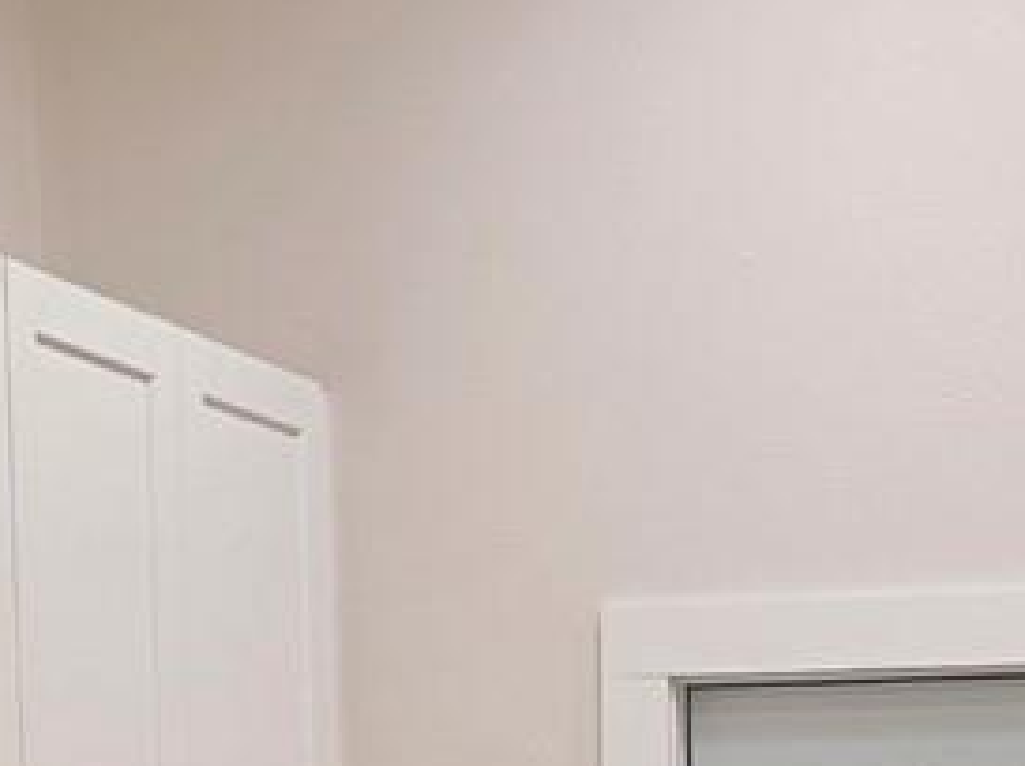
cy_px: 1393
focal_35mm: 135
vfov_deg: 10.3
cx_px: 702
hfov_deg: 14.6
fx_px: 3992
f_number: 1.7
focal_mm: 6.3
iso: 125
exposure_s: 1/120
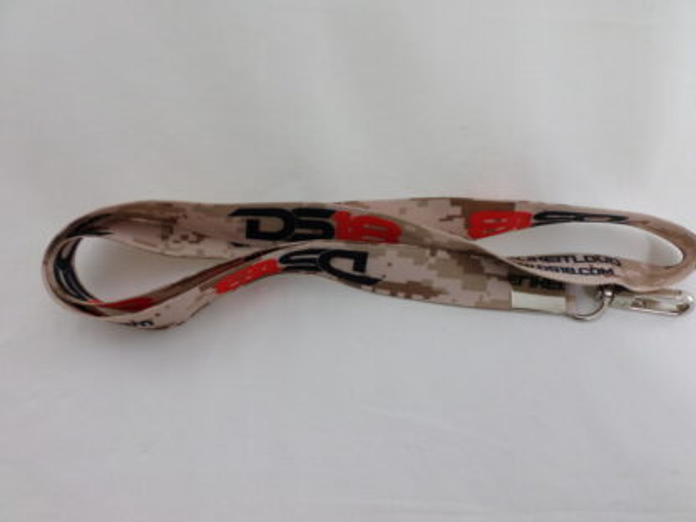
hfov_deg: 69.4
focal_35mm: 25
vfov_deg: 54.9
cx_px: 348
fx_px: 503
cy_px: 261
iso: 80
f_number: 2.5
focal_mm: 4.5
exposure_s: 1/45
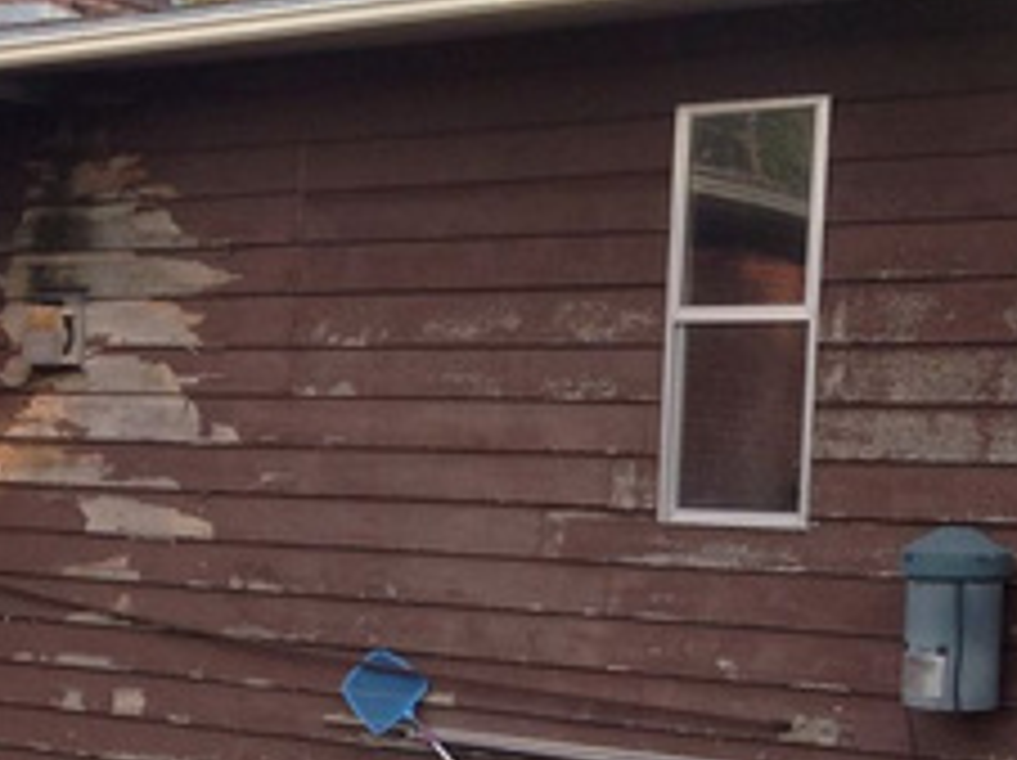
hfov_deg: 19.6
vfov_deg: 14.8
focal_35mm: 99
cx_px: 176
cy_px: 621
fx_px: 2905
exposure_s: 1/240
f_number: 2.4
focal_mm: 4.28
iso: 50
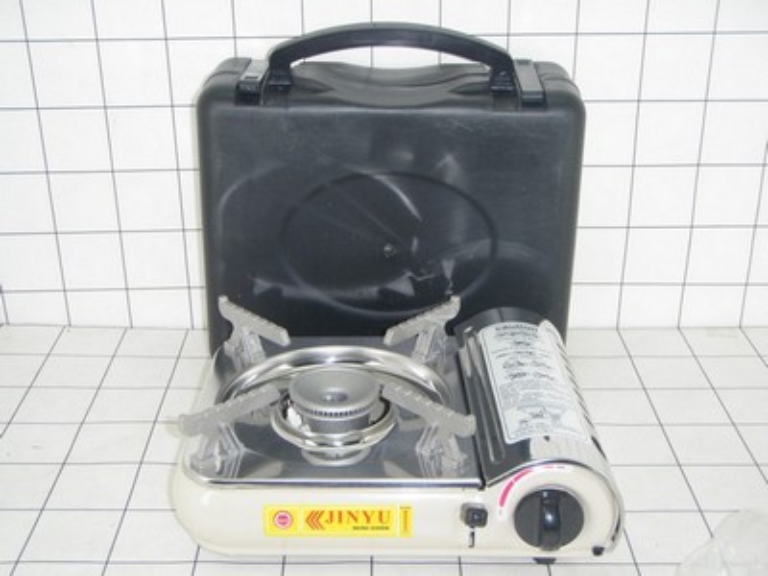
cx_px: 384
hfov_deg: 37.5
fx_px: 1131
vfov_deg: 28.6
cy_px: 288
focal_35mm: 51
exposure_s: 1/40
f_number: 4
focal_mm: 9.13
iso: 100
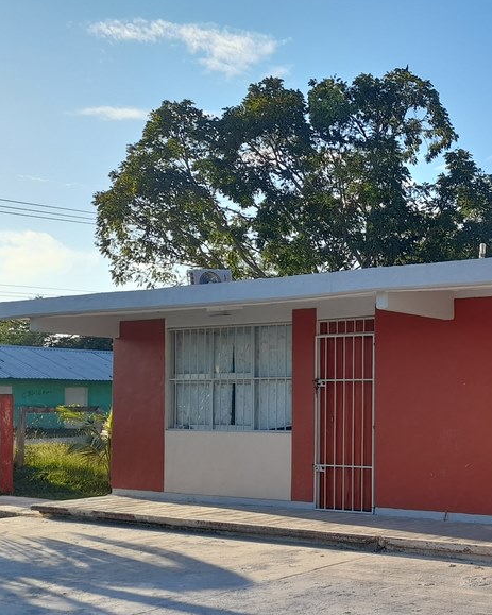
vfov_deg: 40.8
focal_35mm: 45
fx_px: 819
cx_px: 548
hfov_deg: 29.9
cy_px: 394
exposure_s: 1/302
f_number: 2
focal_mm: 4.6
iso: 20
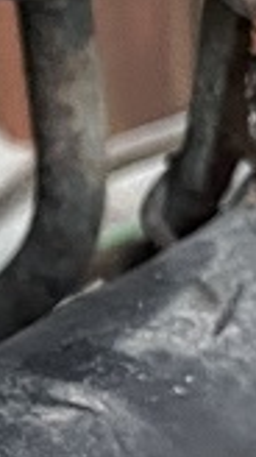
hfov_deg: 7.2
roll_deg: +15.3
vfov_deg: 13.2
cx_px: -284
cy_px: 419
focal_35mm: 161
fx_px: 1947
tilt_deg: -40.7
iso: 500
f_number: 1.6
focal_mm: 4.2
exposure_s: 1/52
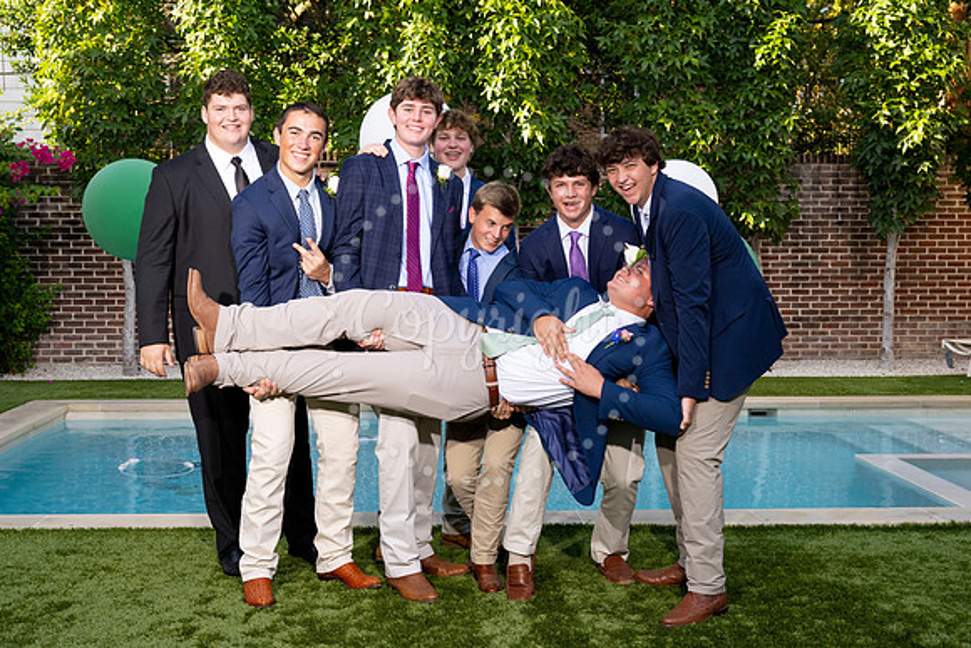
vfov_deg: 28.1
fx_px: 1295
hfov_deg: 41.1
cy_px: 324
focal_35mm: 48
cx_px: 486
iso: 400
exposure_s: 1/100
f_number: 8
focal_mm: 48
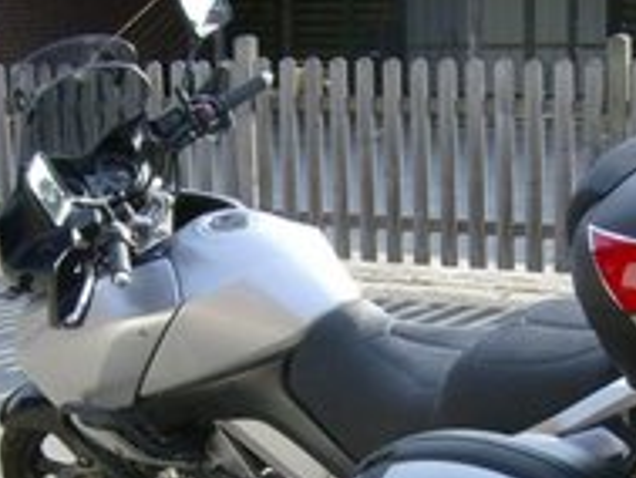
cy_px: 444
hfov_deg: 25.5
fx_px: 1397
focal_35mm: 76
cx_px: 407
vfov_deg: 19.0
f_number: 4.7
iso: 100
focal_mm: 6
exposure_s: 1/202
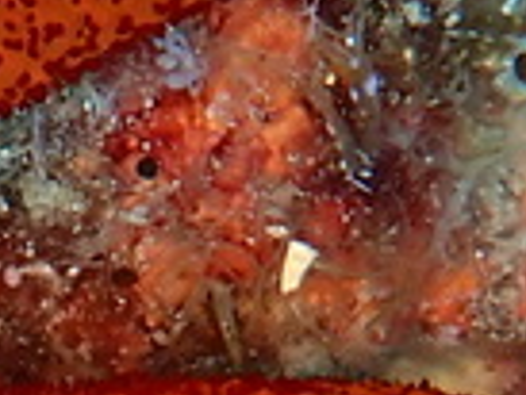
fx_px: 2844
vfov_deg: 7.7
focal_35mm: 187
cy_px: 732
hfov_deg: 10.1
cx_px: -357
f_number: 2.8
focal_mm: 4.5
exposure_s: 1/160
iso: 100
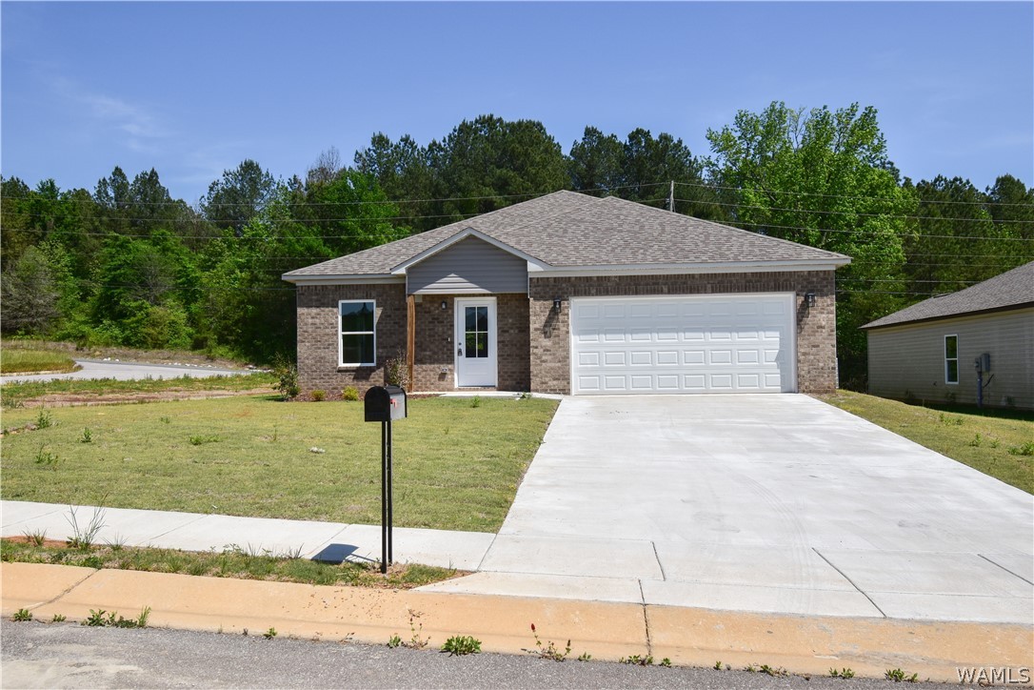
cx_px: 517
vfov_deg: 43.6
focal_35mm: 30
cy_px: 345
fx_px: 862
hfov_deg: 61.9
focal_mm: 20
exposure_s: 1/500
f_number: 11
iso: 220
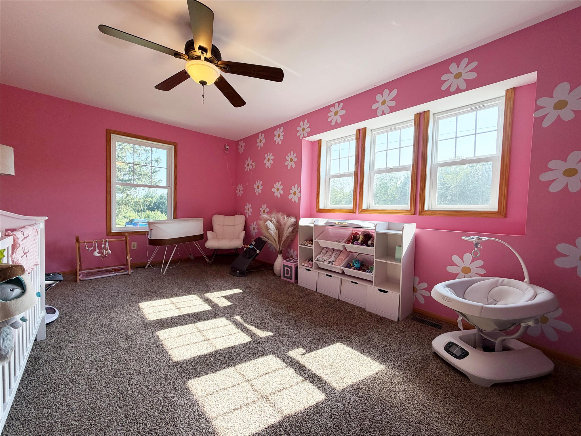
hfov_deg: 102.1
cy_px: 218
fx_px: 235
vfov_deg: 85.7
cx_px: 290
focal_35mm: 14
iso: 50
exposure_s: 1/164
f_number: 2.2
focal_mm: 2.22
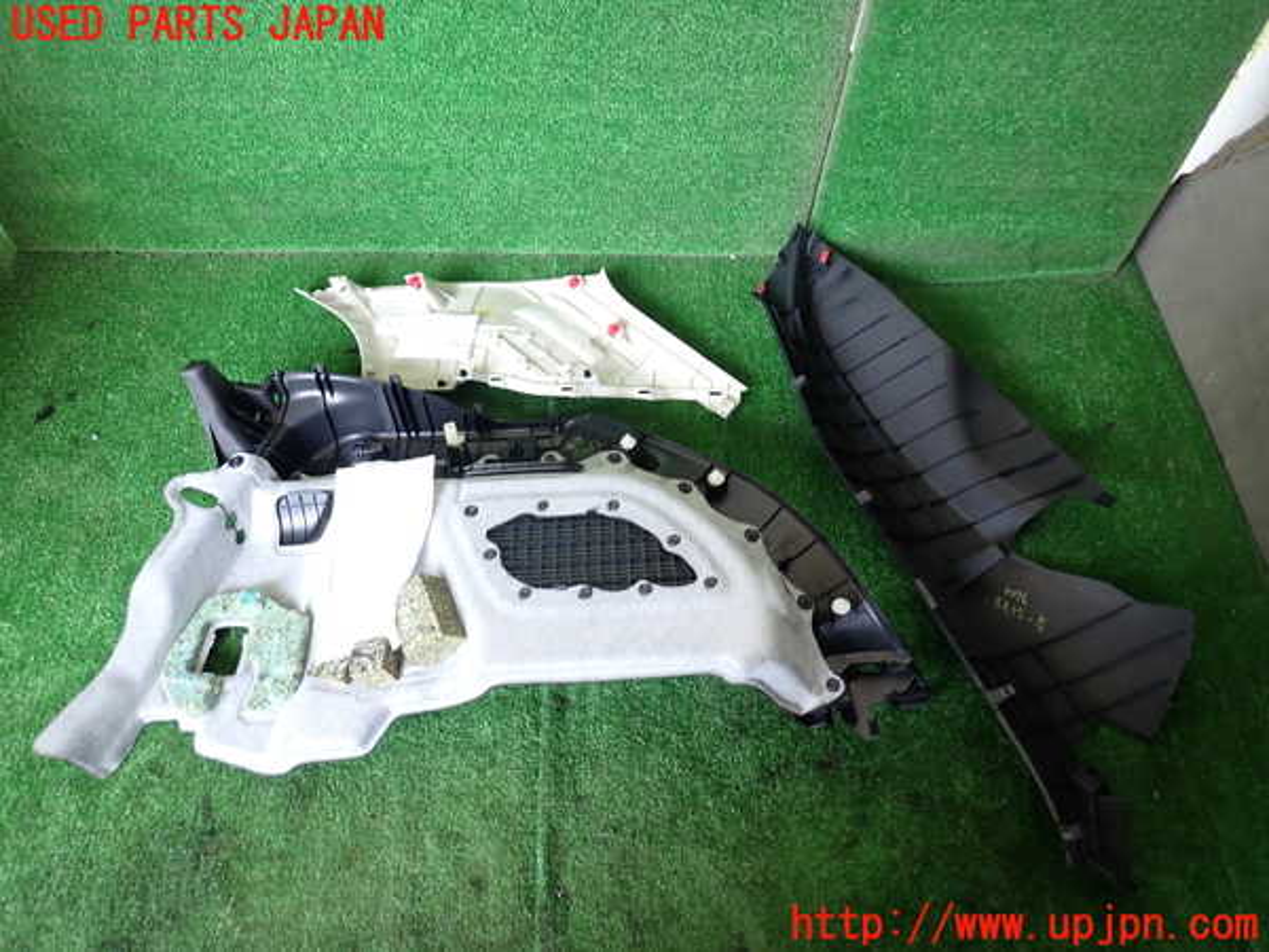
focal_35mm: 25
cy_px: 476
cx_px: 634
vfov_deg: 54.9
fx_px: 916
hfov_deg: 69.4
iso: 200
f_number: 2
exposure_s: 1/60
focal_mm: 4.5
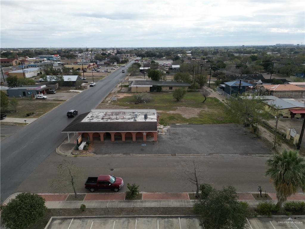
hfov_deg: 71.6
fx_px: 211
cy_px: 114
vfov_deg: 56.8
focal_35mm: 24
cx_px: 152
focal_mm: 6.72
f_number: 1.7
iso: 140
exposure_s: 1/2500
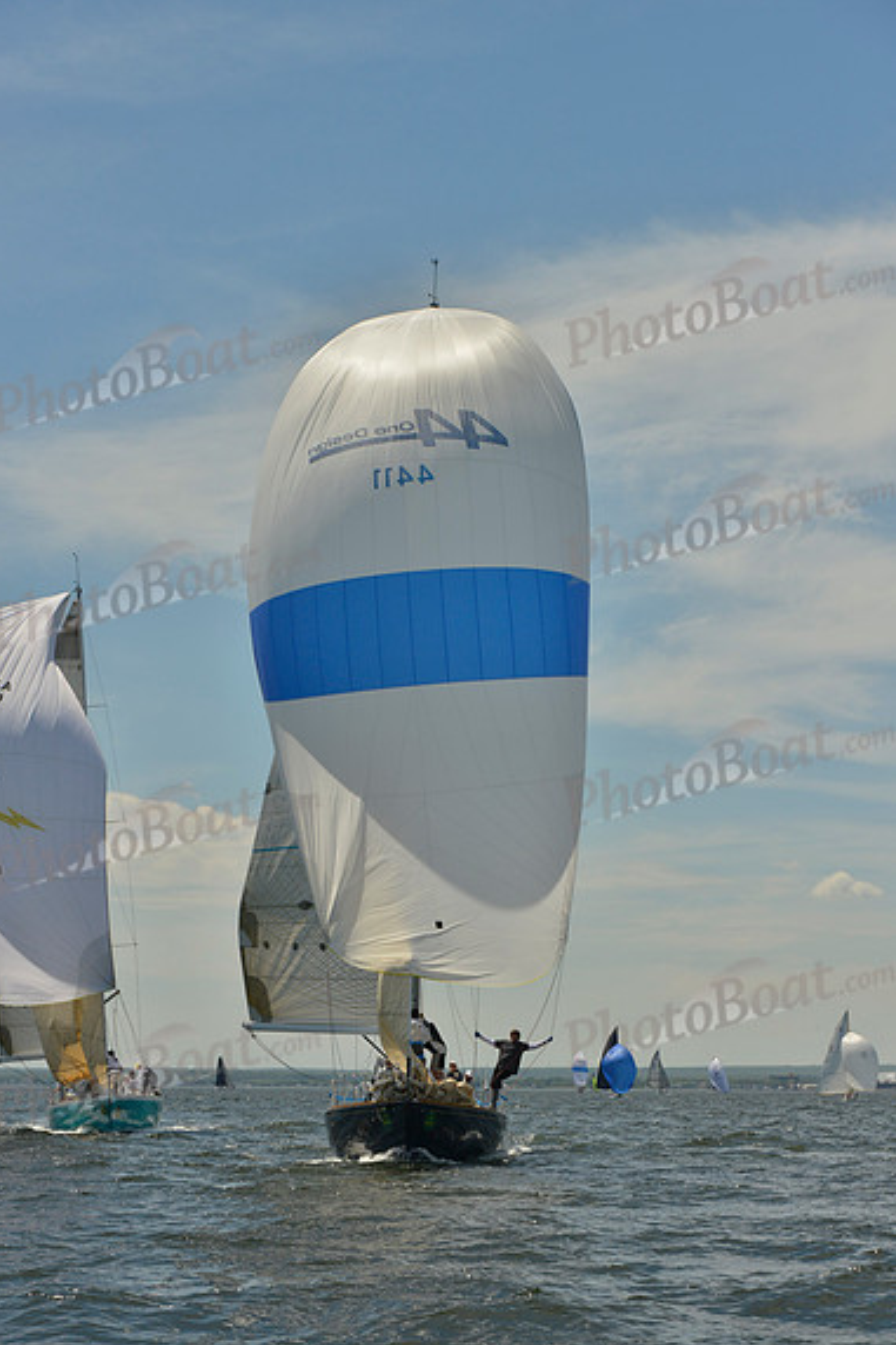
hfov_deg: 19.2
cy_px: 680
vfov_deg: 28.5
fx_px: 2652
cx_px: 443
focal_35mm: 71
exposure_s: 1/1600
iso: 280
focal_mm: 70
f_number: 10
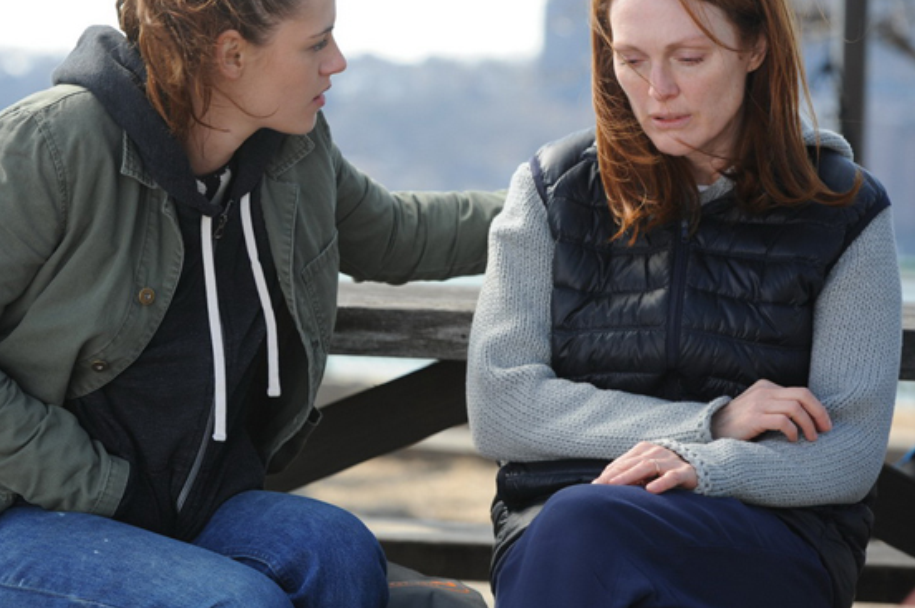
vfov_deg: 8.9
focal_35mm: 154
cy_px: 239
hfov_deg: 13.3
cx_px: 356
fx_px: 3911
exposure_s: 1/320
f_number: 5
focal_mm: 120
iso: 200
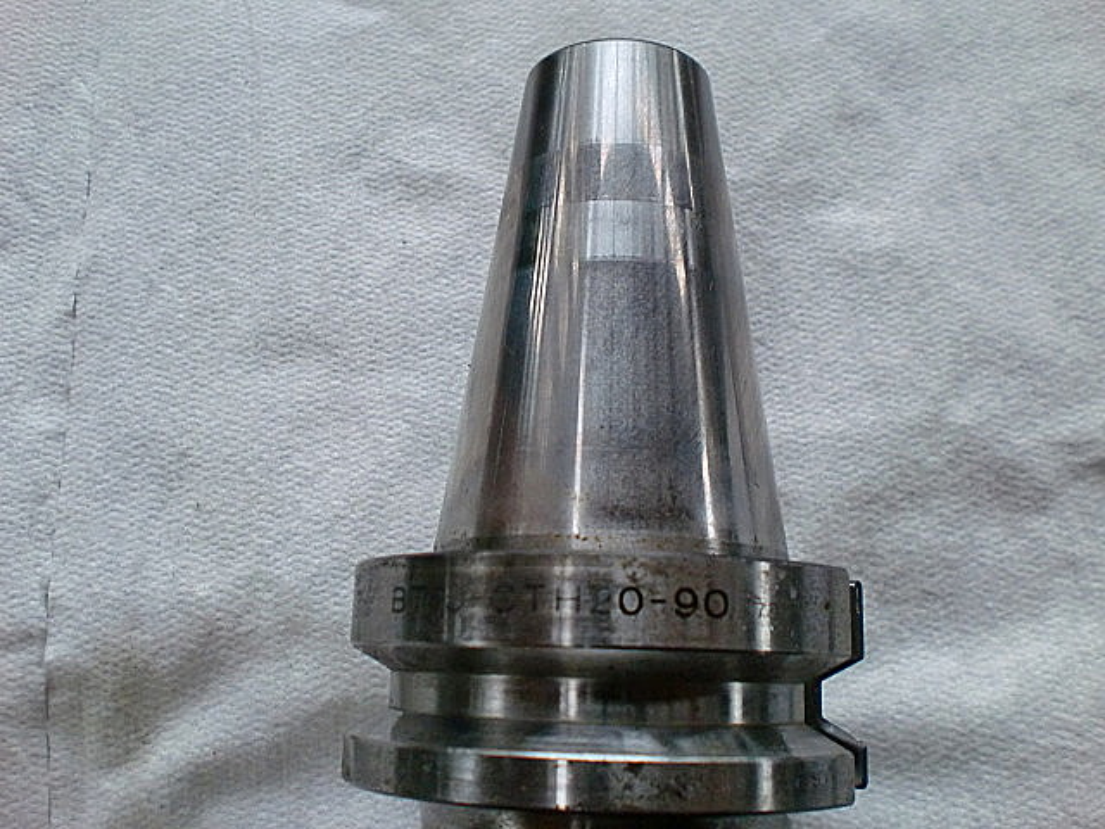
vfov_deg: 40.7
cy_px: 414
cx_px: 552
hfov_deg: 52.6
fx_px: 1117
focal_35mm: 35
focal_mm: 6.3
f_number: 3.1
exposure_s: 1/60
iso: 320
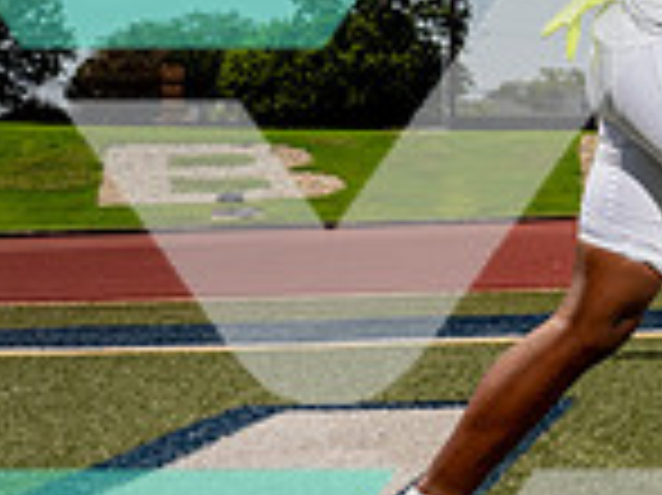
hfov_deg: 19.6
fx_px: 1586
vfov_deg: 17.7
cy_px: 161
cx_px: 1071
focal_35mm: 83
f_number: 11
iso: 100
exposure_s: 1/250
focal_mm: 20
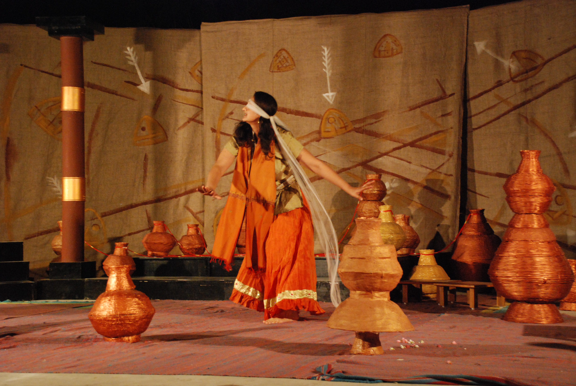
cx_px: 288
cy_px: 193
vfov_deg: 20.7
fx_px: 1057
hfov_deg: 30.5
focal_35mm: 66
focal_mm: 44
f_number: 4.8
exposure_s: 1/60
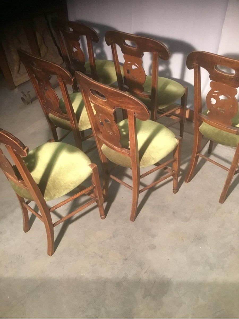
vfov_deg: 58.4
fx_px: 285
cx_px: 120
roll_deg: +4.9
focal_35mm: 31
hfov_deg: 45.4
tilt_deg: -40.6
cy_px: 160
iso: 200
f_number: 2.4
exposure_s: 1/17
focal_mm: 3.3
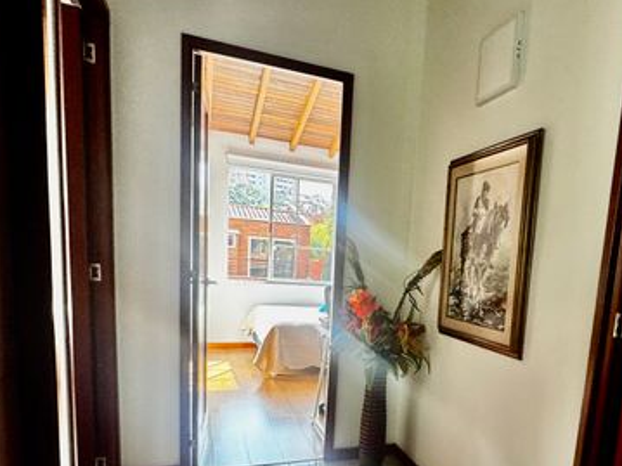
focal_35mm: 26
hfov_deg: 65.6
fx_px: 467
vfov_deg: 51.4
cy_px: 333
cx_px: 411
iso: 80
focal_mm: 2.22
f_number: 2.2
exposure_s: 1/99
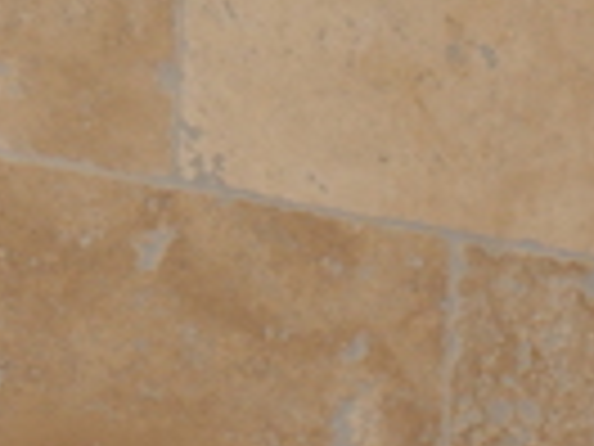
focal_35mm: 110
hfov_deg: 16.1
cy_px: 802
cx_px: 943
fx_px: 1888
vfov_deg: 12.3
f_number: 2.8
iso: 400
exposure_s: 1/60
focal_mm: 14
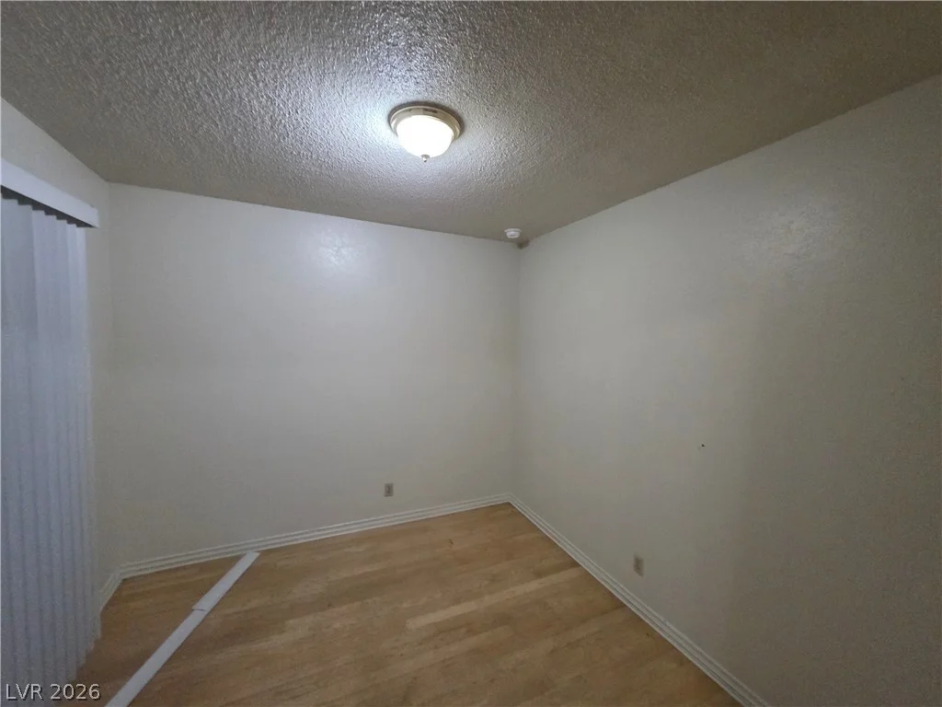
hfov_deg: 106.2
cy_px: 354
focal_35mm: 13
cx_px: 471
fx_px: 354
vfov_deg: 89.9
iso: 640
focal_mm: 2.2
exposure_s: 1/60
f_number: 1.9
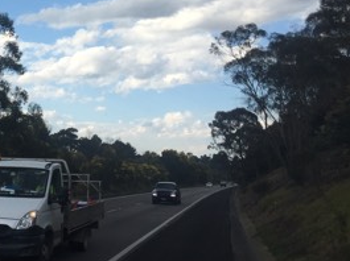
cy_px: 25
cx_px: 18
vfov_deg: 24.8
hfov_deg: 31.8
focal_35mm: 57
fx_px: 576
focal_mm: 4.15
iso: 32
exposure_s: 1/1130
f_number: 2.2
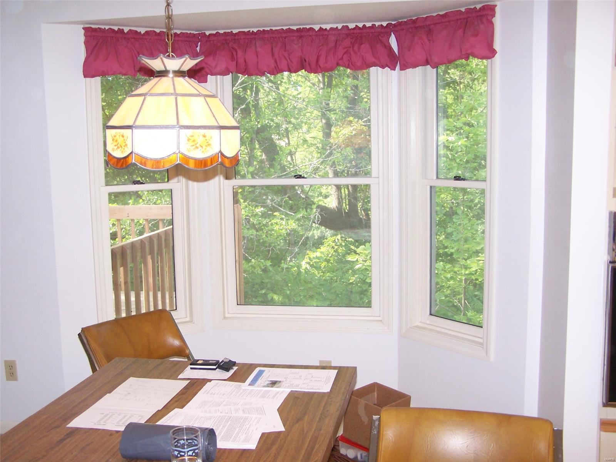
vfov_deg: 36.0
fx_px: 712
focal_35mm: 40
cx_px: 308
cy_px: 231
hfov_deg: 46.8
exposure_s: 1/60
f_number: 2.8
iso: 140
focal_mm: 6.7
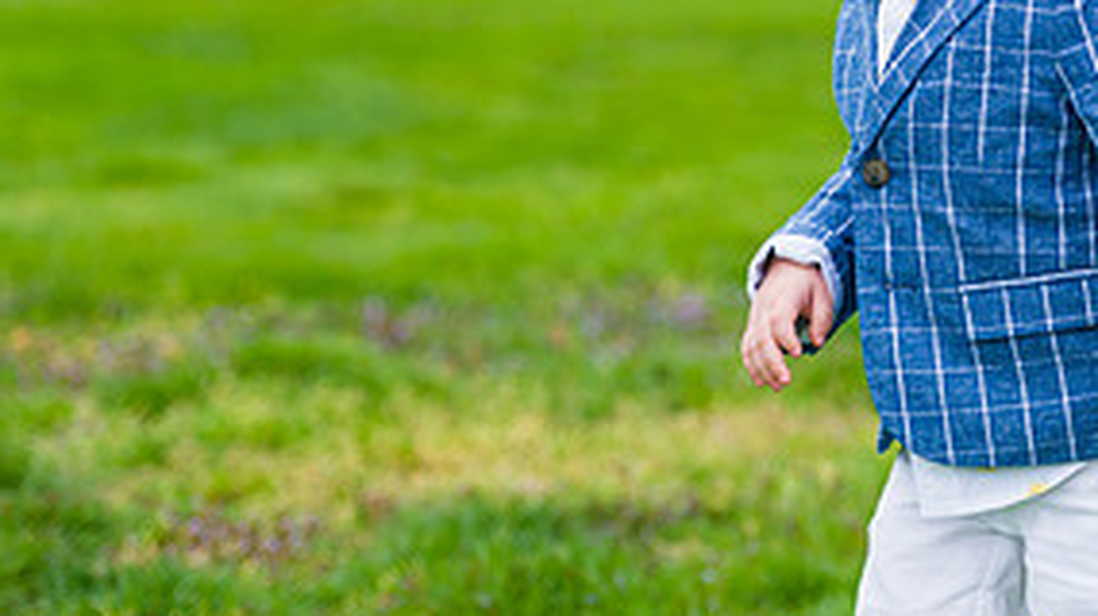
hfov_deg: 11.0
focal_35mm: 196
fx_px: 5704
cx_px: 890
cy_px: -4
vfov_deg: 6.2
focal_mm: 92
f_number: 3.5
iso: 200
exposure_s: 1/800
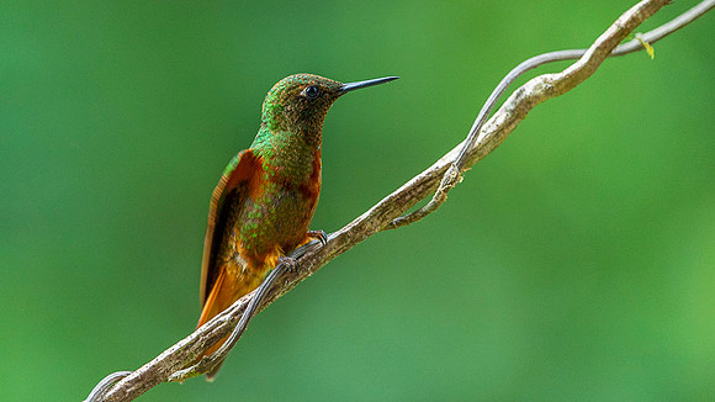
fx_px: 12551
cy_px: 126
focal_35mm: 662
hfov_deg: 3.3
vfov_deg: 1.8
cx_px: 308
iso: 2500
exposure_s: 1/1000
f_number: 4
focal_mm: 500
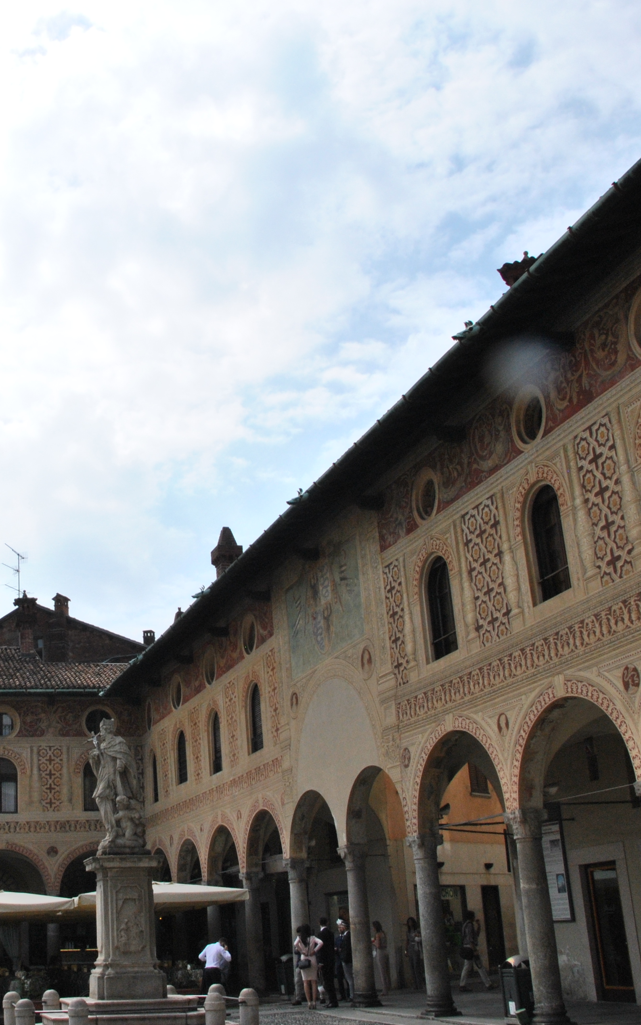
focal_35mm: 42
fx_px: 1174
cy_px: 508
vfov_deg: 47.2
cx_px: 83
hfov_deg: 29.5
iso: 400
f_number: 16
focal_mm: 18
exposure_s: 1/500
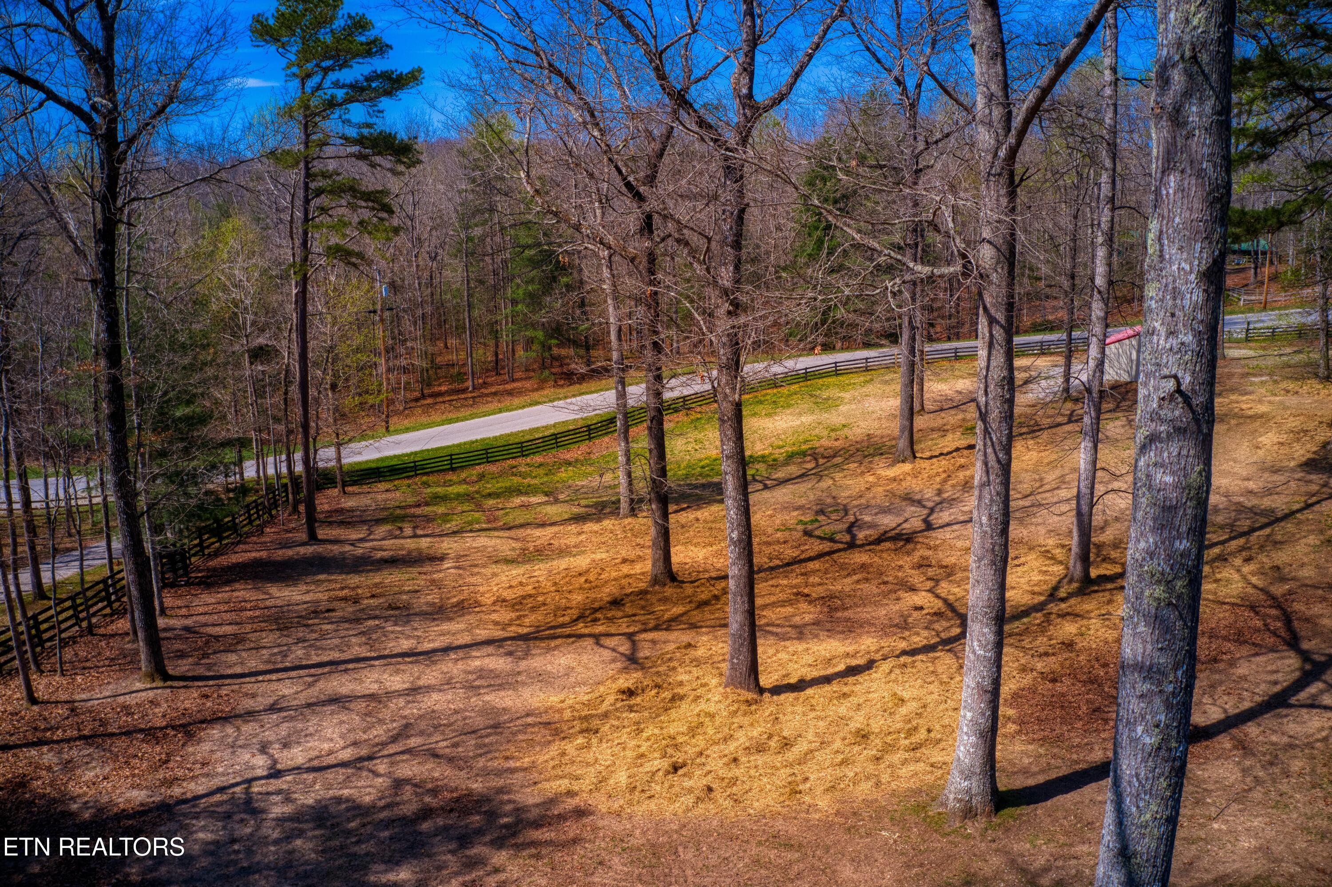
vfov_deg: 46.4
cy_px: 444
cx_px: 666
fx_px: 1036
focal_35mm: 28
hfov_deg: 65.5
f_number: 6.3
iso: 400
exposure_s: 1/80
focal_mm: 10.26
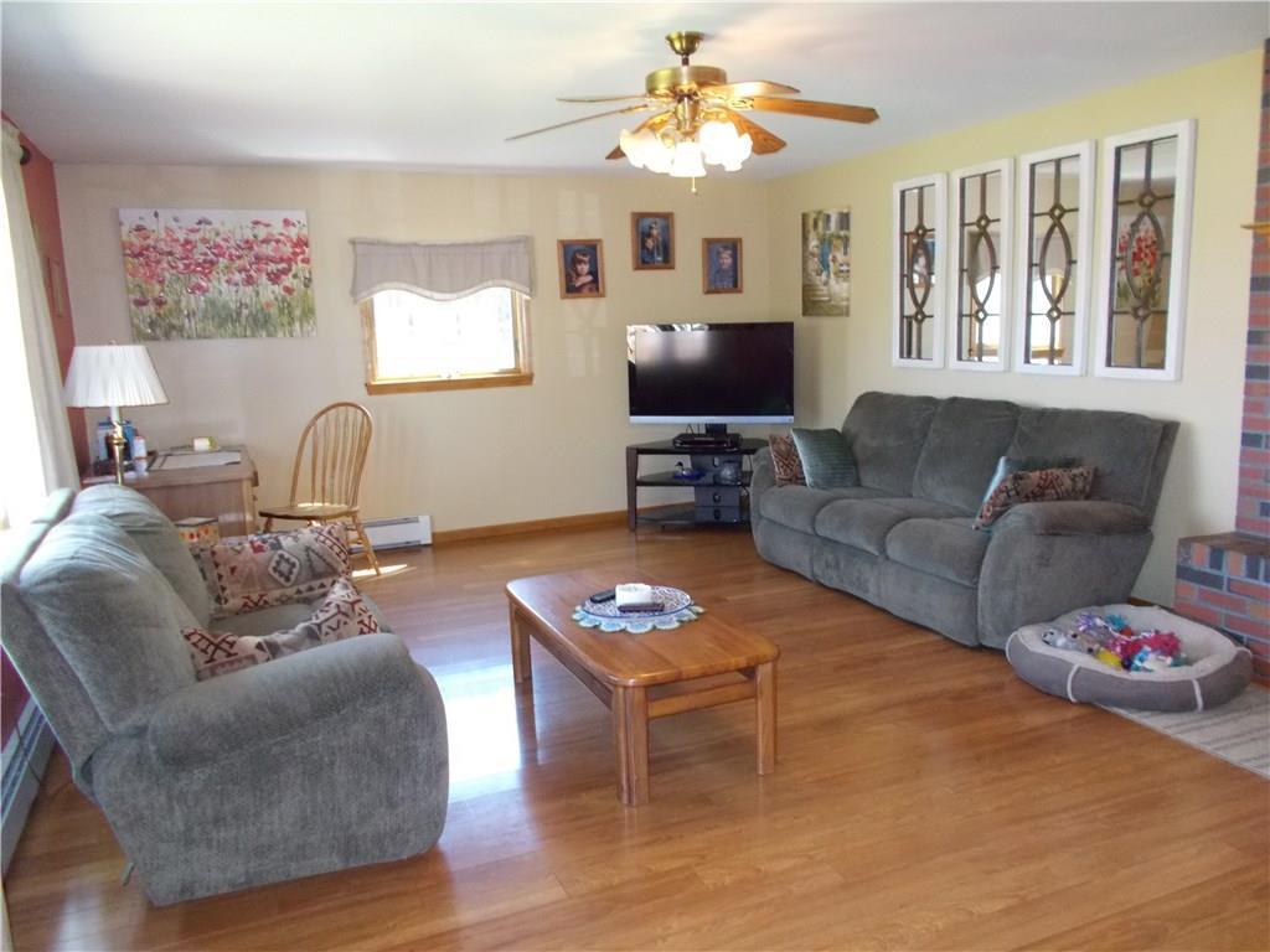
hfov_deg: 67.3
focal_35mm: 26
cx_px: 635
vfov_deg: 53.1
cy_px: 476
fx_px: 954
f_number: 3.2
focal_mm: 4.6
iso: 360
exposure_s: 1/30
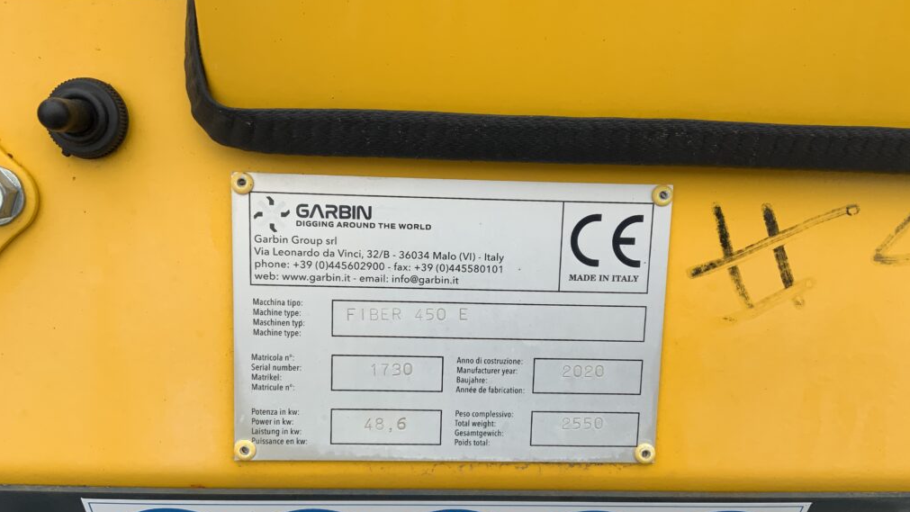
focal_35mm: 32
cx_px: 457
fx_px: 772
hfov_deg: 61.0
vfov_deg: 36.5
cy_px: 309
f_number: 1.8
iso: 16
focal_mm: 3
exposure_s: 1/912
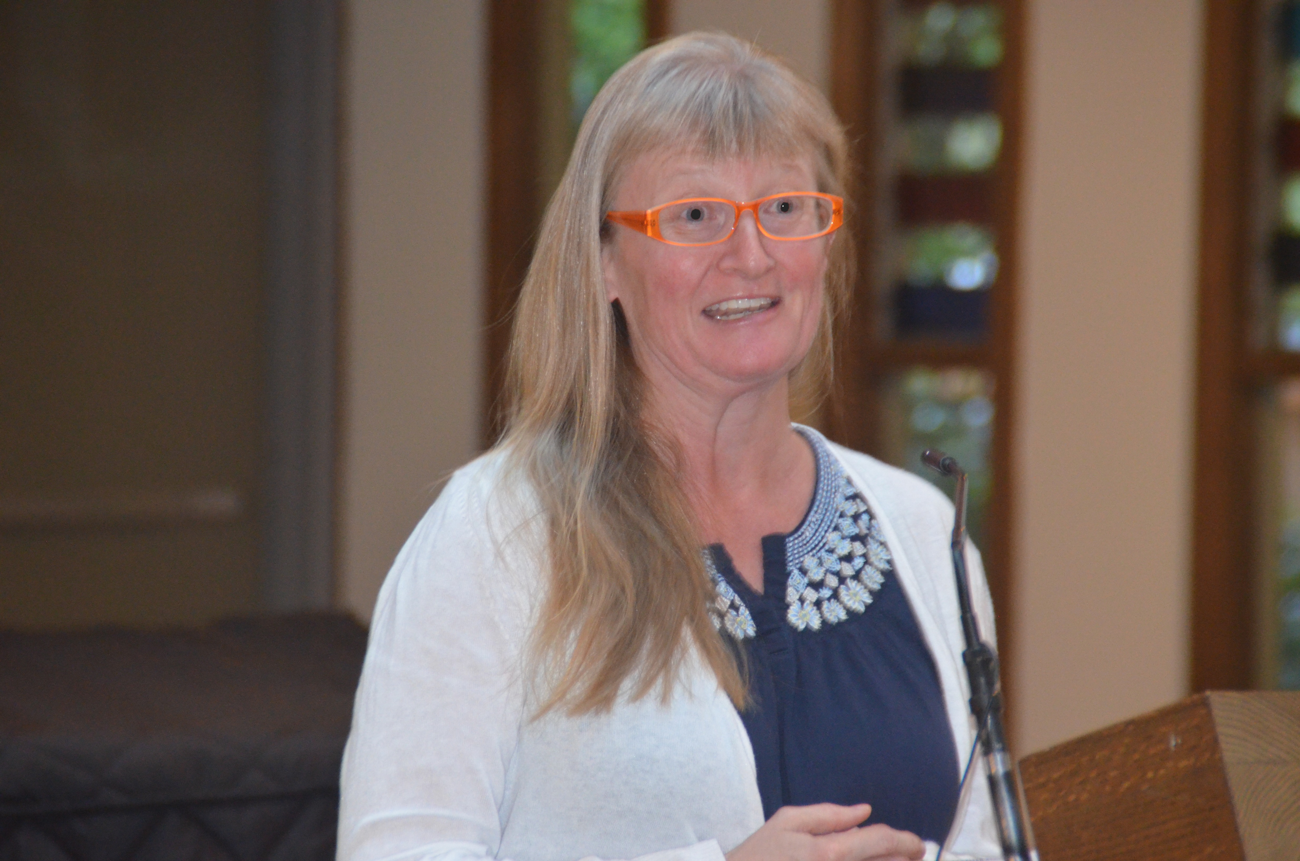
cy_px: 430
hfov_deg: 6.9
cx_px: 650
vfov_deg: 4.6
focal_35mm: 300
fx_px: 10811
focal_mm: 200
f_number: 6.3
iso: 3200
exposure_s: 1/60
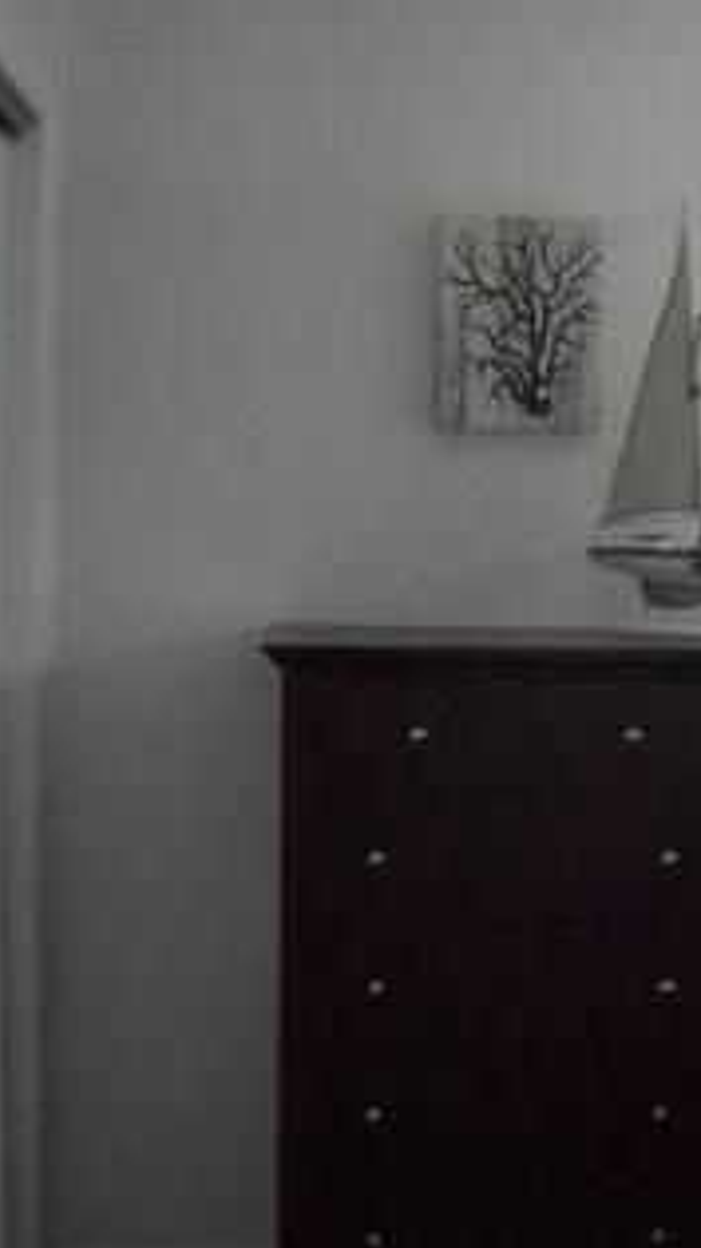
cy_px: 626
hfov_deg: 19.3
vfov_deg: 33.8
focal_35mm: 62
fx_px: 2050
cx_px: 523
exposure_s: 1/125
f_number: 3.1
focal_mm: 6.3
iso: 614
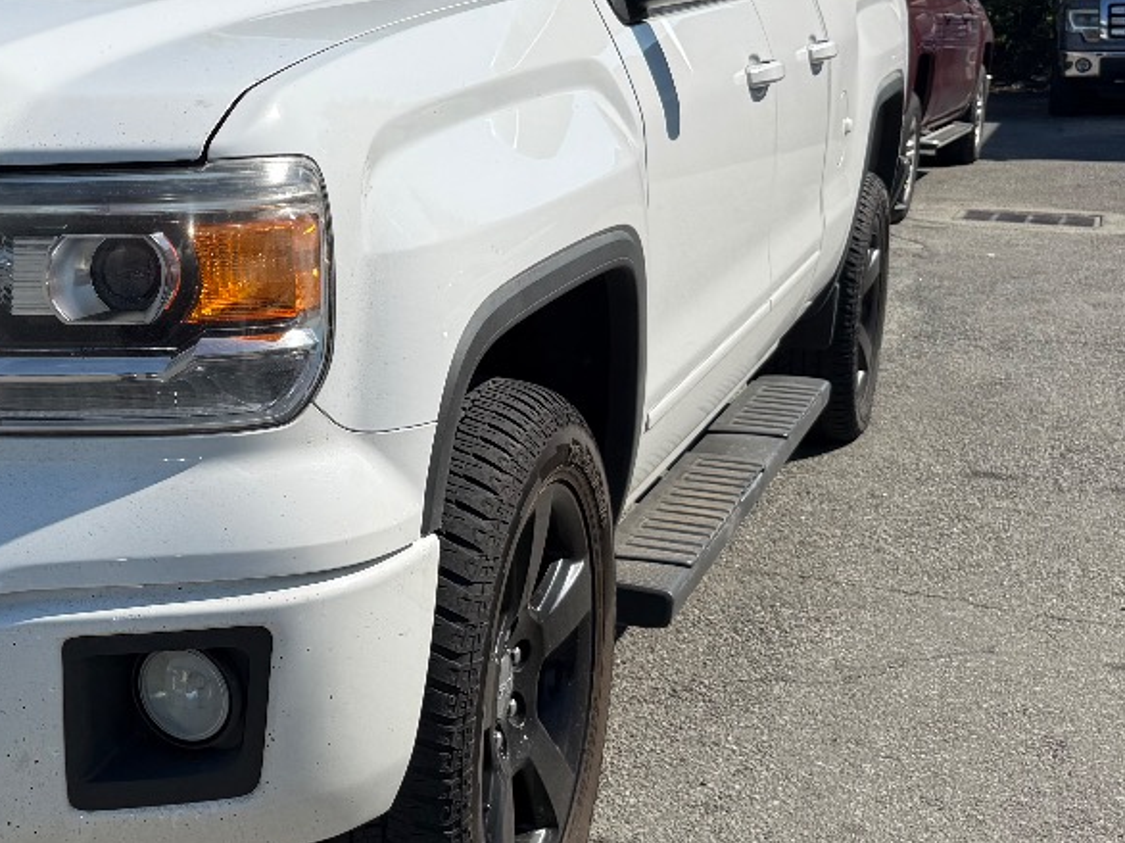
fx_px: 1917
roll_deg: -0.1
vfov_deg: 24.6
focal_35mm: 59
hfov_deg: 30.4
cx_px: 4
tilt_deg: -7.1
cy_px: 263
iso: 80
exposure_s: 1/6711
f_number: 1.78
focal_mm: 6.76
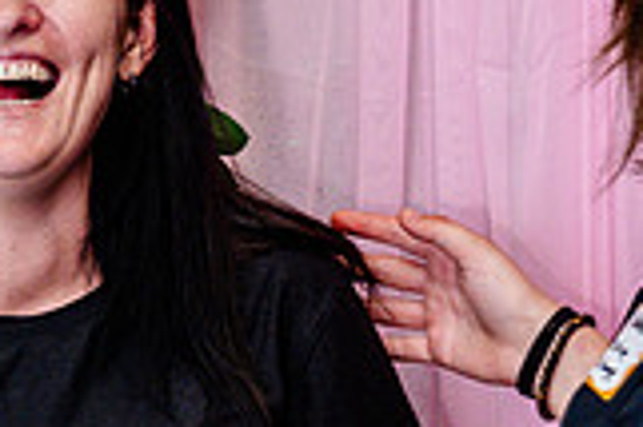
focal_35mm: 177
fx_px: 3158
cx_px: -12
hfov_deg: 11.5
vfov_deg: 7.7
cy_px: 289
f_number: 5.6
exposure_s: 1/200
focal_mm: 49
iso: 2000
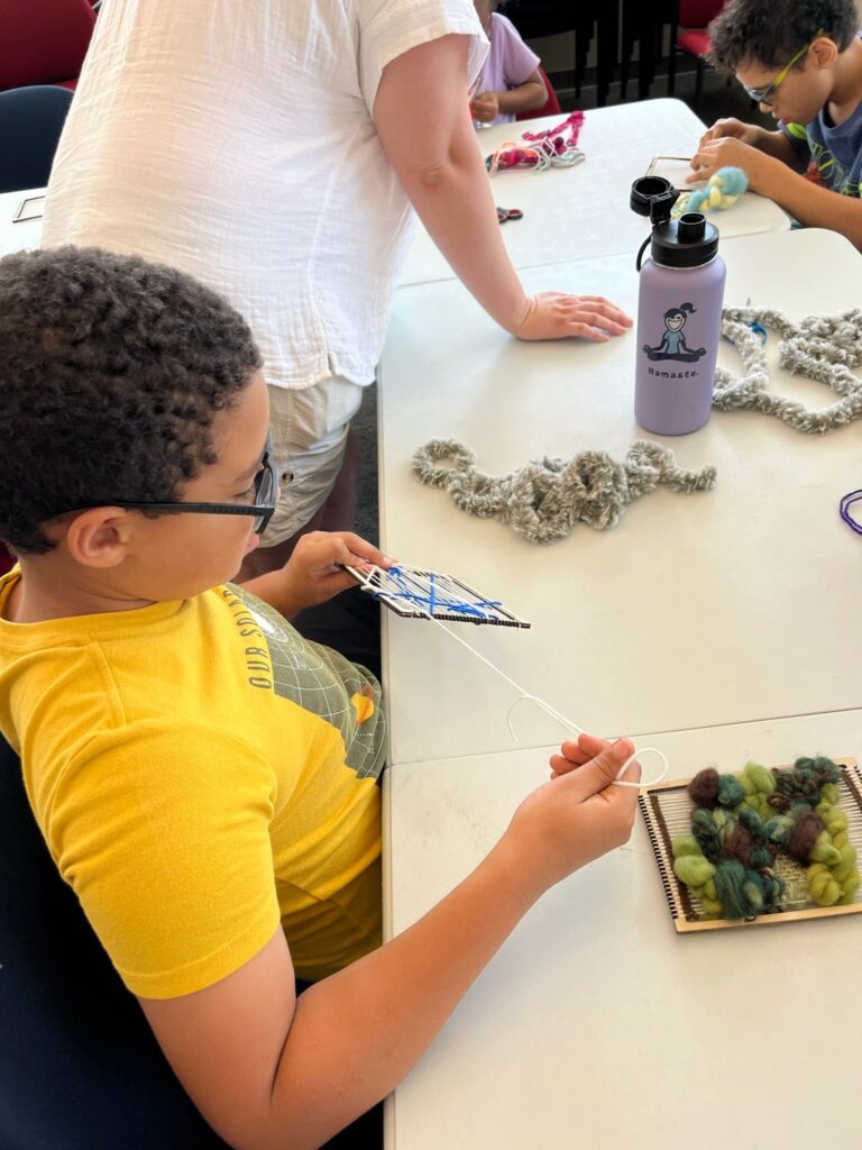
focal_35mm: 26
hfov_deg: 53.1
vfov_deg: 67.3
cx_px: 431
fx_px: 863
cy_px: 575
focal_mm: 5.1
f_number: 1.6
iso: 50
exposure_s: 1/122
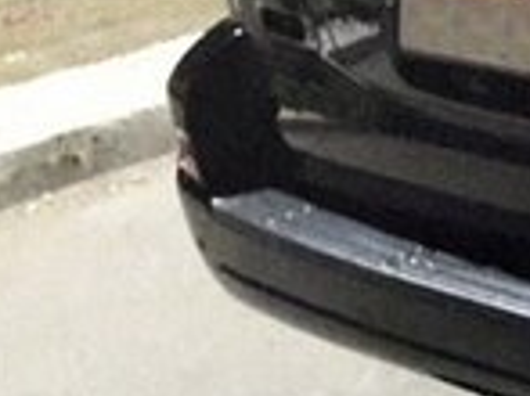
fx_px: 1928
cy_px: -81
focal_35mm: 126
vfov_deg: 11.5
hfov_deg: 13.5
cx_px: 1056
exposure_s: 1/17
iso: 800
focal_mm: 3.7
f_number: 1.9
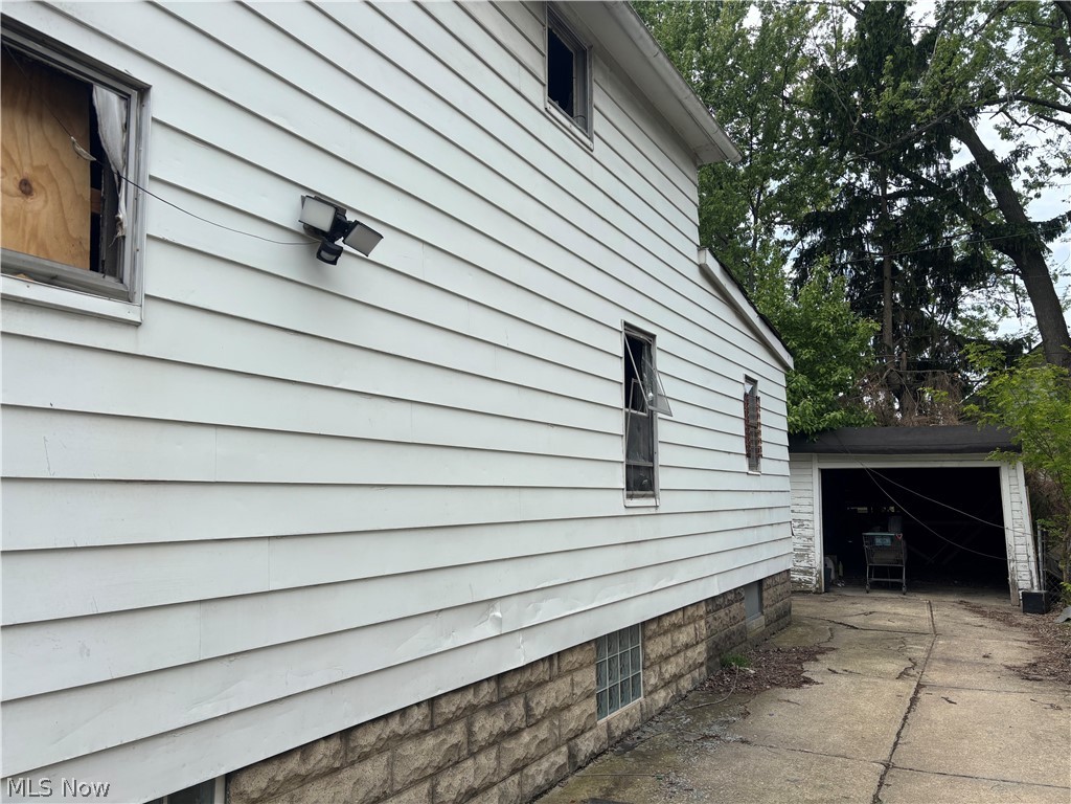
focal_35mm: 26
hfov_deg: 67.3
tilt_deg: +6.7
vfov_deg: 53.1
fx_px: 804
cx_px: 536
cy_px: 402
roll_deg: -0.1
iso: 50
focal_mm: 5.96
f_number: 1.6
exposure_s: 1/2193
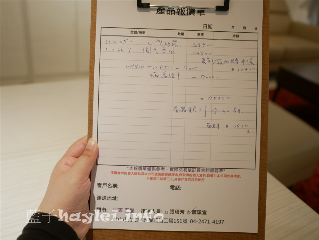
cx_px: 160
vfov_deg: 46.9
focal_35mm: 30
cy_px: 120
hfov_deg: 59.9
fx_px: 277
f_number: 1.7
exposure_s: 1/100
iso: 200
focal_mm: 15
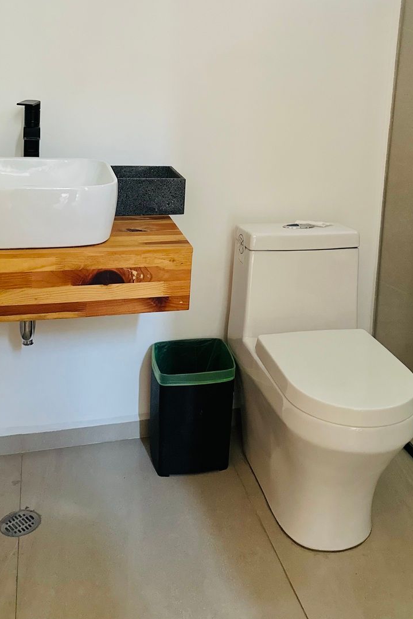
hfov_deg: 35.8
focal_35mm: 37
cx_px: 258
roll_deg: -4.4
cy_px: 164
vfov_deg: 50.0
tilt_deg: -7.2
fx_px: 636
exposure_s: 1/44
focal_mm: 6.86
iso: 1000
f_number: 1.78
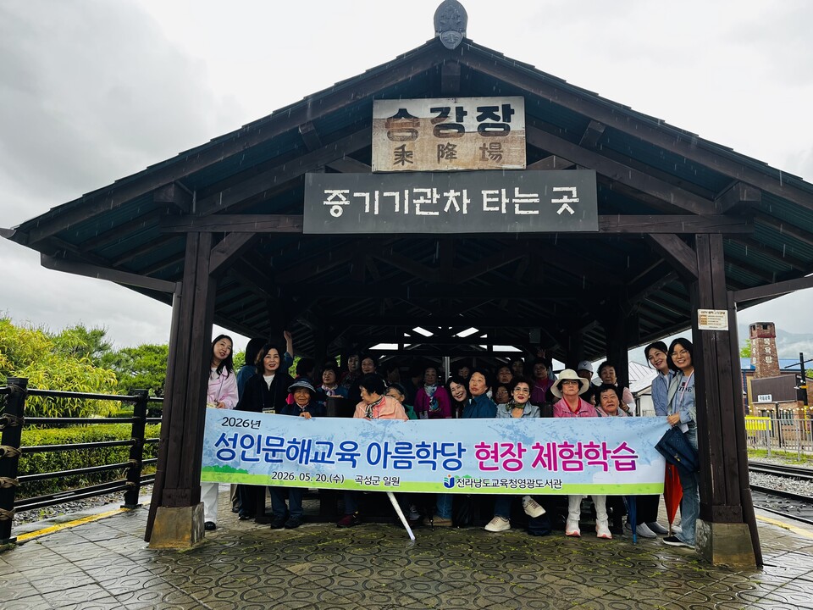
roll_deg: -1.7
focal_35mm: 26
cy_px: 305
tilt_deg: +9.1
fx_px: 611
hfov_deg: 67.3
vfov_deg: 53.1
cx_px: 406
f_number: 1.6
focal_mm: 5.1
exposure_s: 1/188
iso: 50
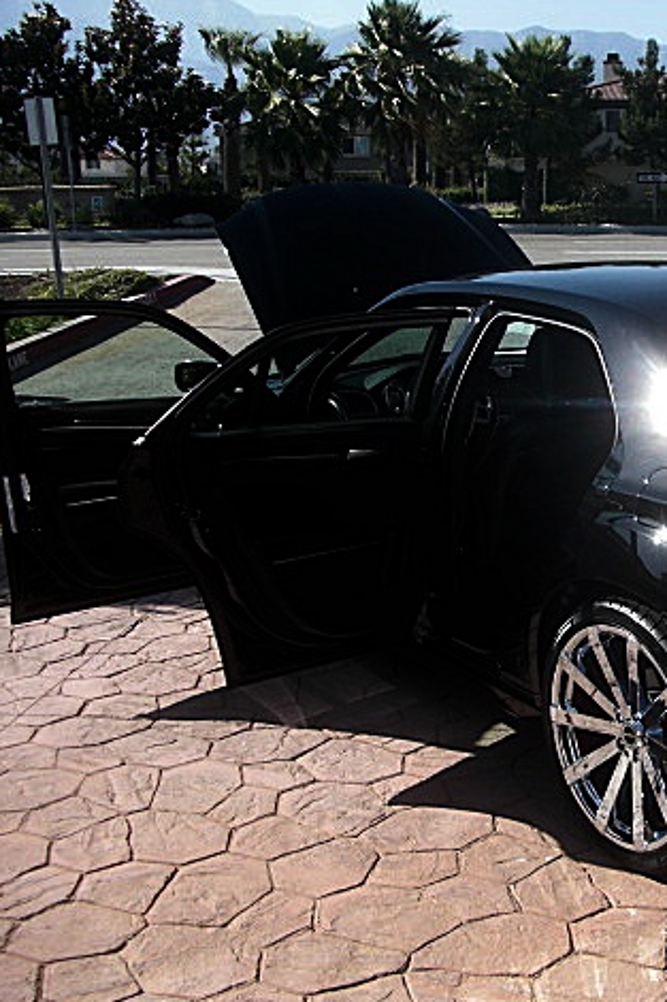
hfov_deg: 25.4
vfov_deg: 38.9
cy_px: 507
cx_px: 639
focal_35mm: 51
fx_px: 1418
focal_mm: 6.3
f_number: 2.8
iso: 50
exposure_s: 1/500
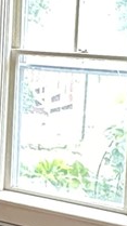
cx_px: -241
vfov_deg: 18.3
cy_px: 75
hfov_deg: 8.7
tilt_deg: -4.6
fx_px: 703
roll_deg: -0.4
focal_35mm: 117
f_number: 2.2
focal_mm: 2.22
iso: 320
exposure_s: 1/60
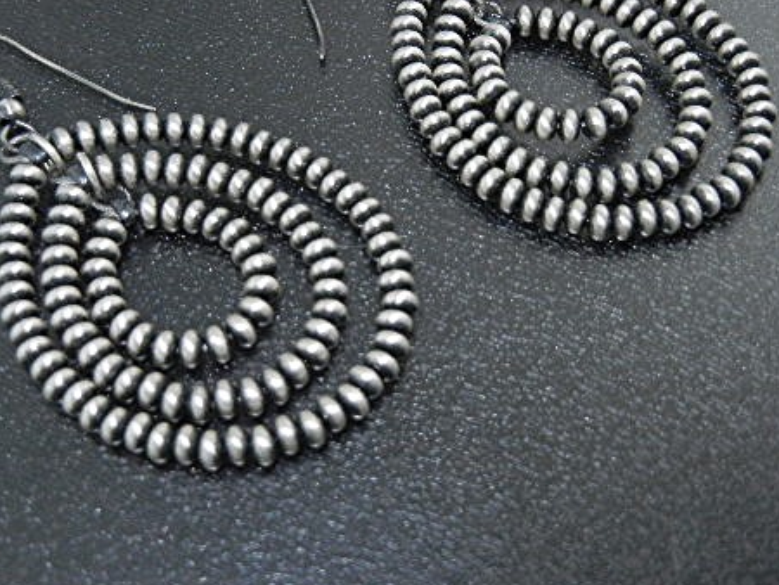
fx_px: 1441
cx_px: 386
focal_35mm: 64
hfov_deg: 30.3
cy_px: 208
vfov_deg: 22.9
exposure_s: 1/30
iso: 800
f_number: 7.6
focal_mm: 8.1
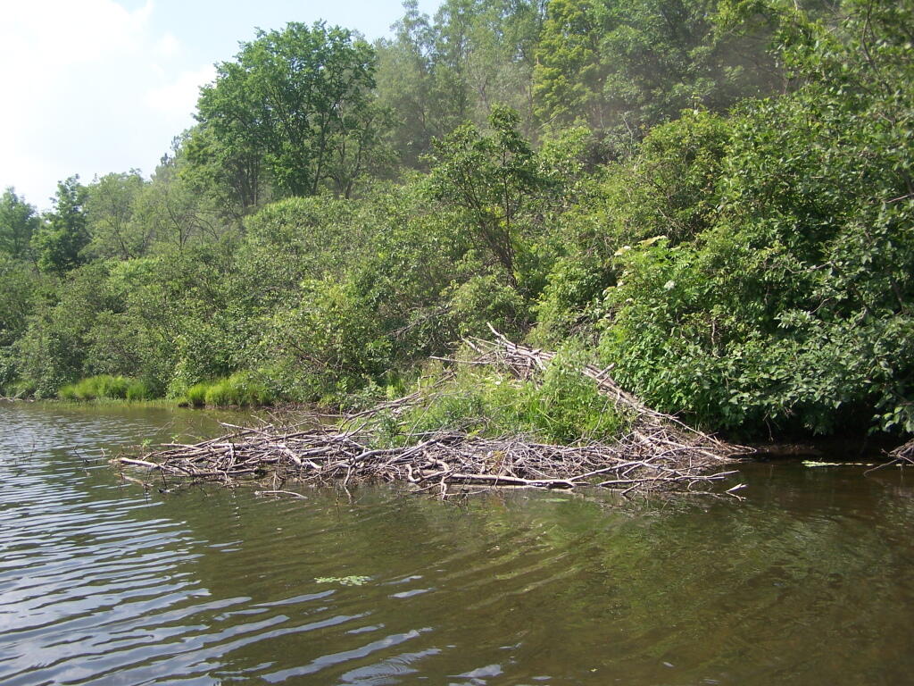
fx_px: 1003
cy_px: 343
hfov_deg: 49.0
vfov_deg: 37.7
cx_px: 457
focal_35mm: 38
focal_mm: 6.3
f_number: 2.8
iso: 80
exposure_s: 1/640
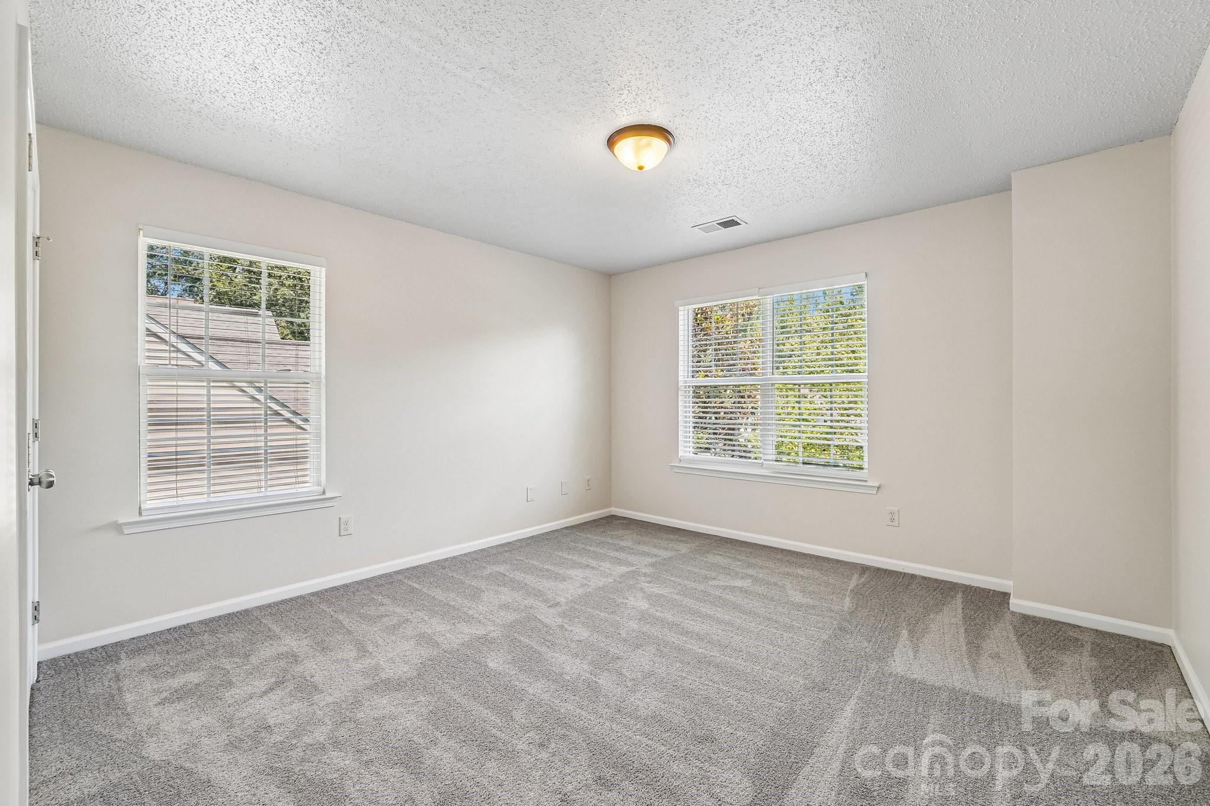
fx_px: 504
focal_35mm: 15
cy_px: 403
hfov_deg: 100.4
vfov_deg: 77.3
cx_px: 605
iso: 400
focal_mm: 10
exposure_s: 1/30
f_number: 8
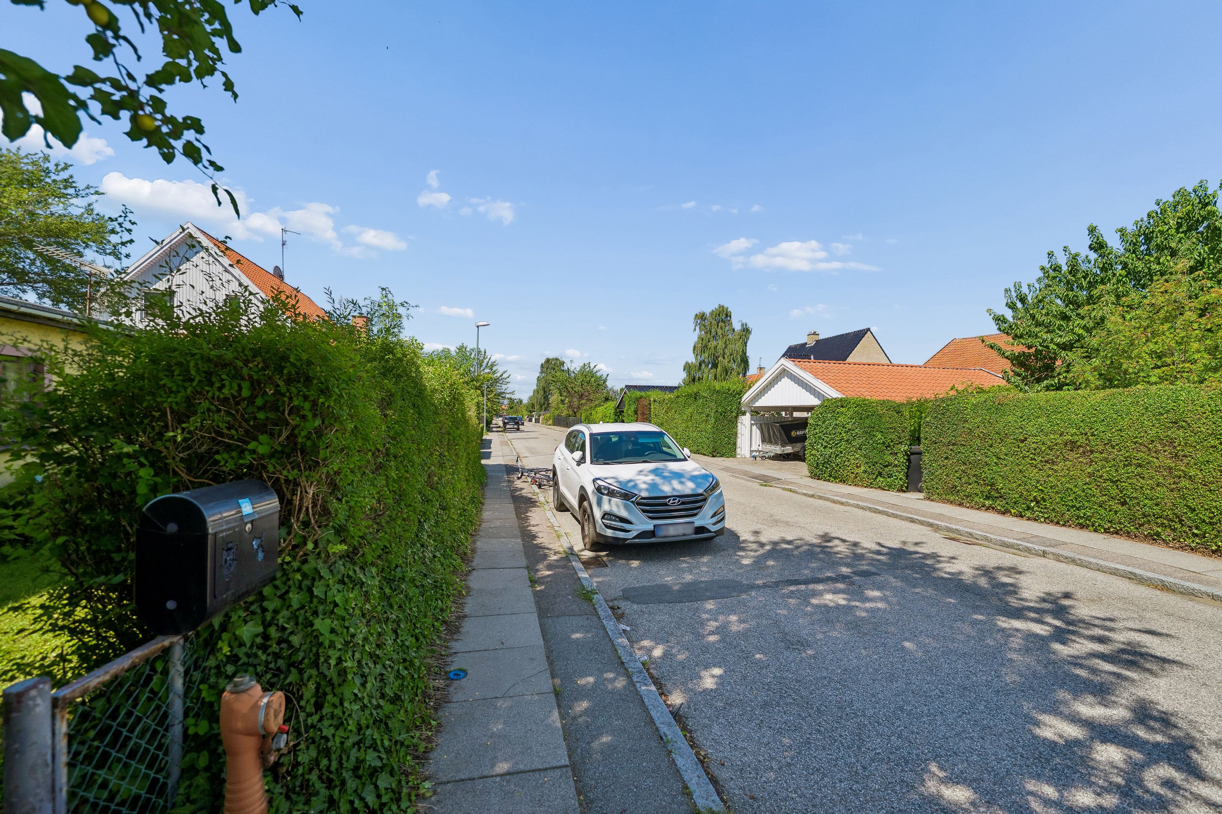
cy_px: 407
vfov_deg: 81.2
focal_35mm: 14
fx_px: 475
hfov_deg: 104.3
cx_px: 611
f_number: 5
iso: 160
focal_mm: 14
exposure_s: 1/800
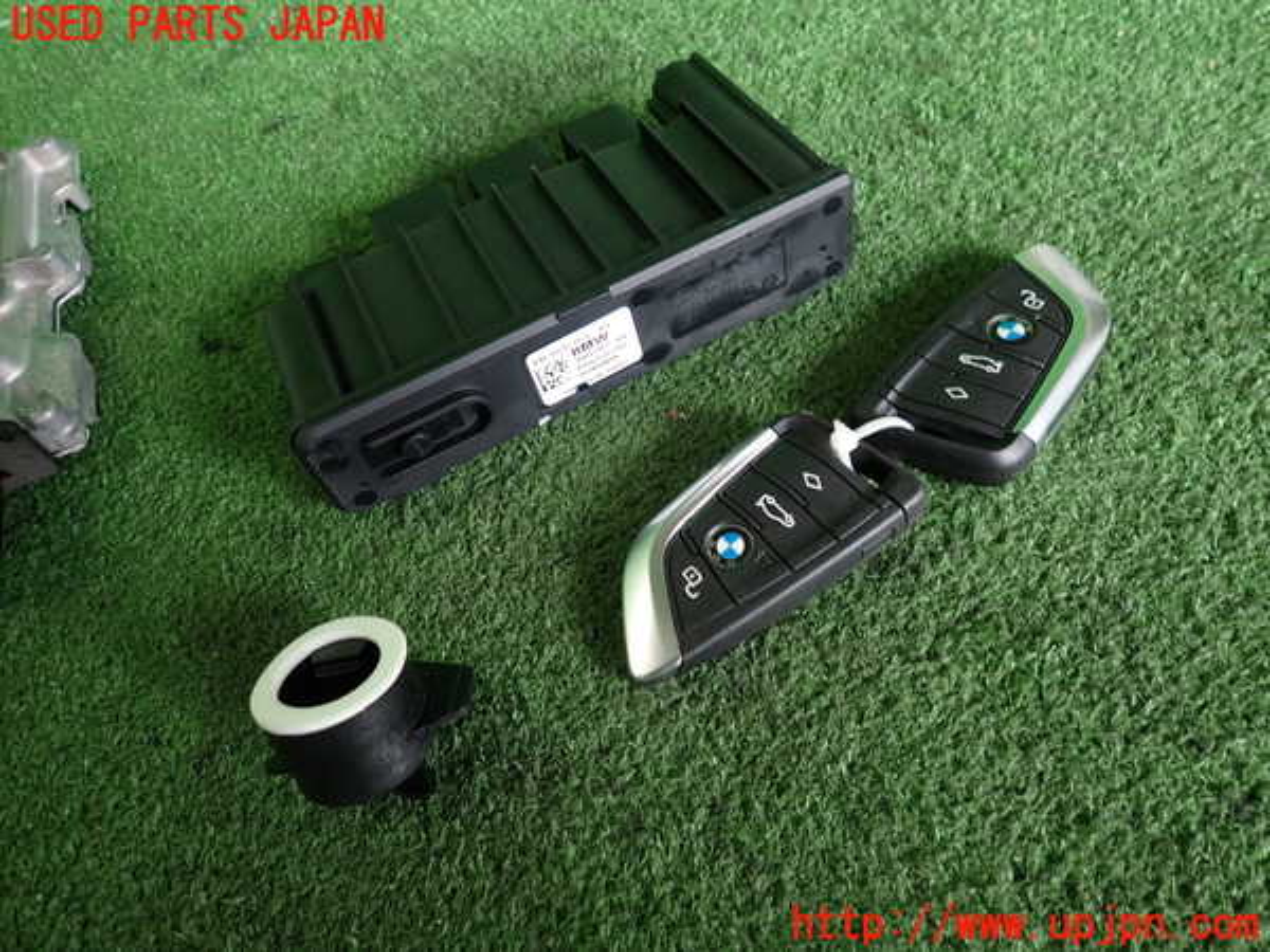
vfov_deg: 54.9
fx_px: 917
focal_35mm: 25
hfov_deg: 69.4
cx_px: 635
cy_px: 476
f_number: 2
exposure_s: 1/60
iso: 160
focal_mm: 4.5
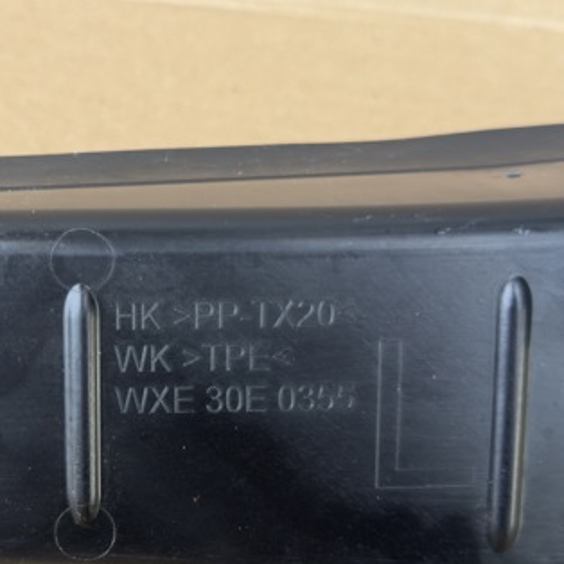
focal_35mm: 63
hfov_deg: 26.7
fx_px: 1161
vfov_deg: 27.2
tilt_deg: -50.6
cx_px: 101
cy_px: 352
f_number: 1.78
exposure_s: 1/136
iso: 64
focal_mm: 6.76
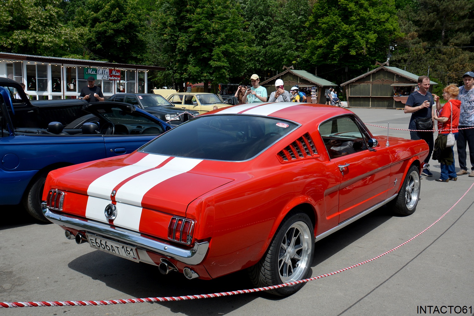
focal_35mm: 33
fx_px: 435
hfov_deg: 57.2
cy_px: 158
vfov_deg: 40.0
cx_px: 237
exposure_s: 1/250
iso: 100
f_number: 8
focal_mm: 22
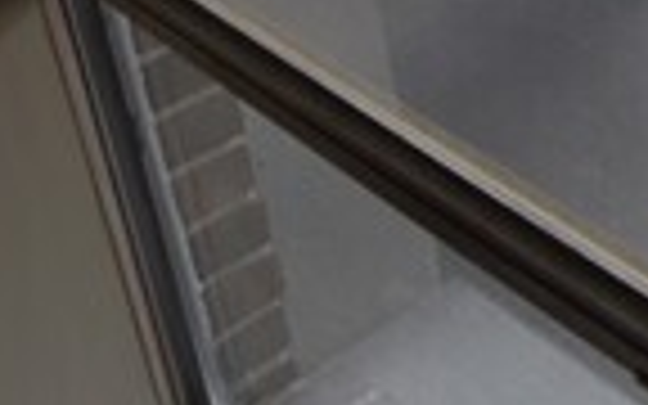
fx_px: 1307
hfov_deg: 19.7
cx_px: 1195
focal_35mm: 74
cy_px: -405
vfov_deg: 14.6
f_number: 7.1
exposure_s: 1/15
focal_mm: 14
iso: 160
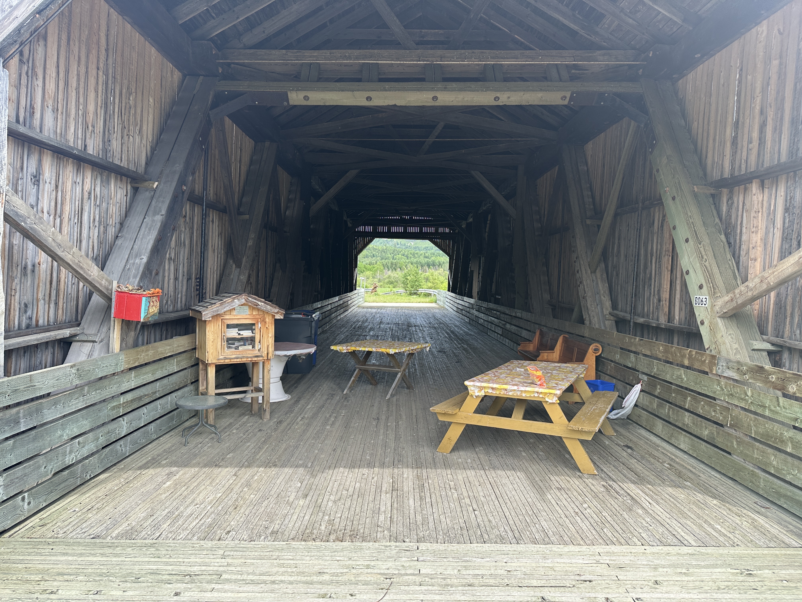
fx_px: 556
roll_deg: -0.3
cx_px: 401
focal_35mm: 24
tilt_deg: -2.6
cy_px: 301
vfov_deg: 56.8
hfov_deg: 71.6
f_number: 1.78
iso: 80
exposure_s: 1/791
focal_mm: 6.86
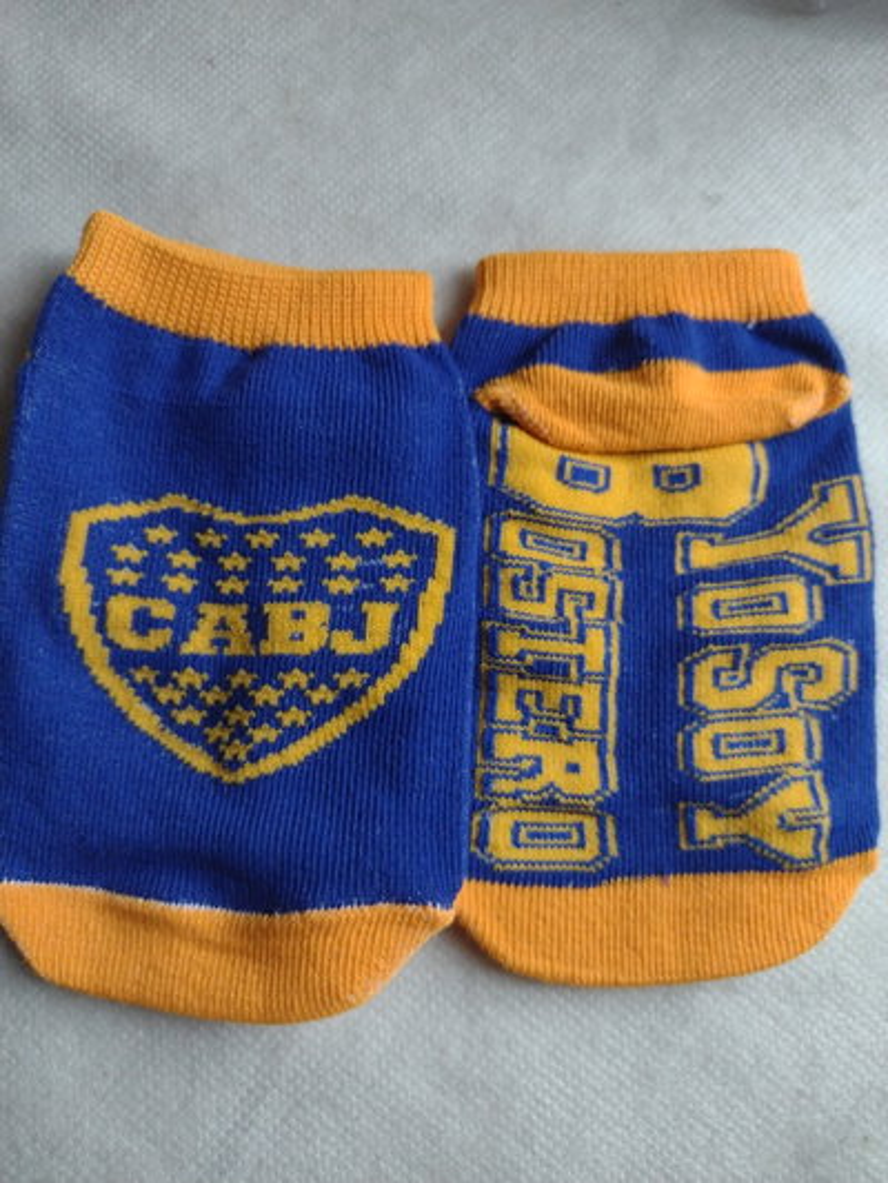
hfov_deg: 51.4
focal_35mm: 27
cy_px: 592
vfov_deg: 65.3
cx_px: 444
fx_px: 923
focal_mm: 4.71
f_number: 1.7
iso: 322
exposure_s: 1/50
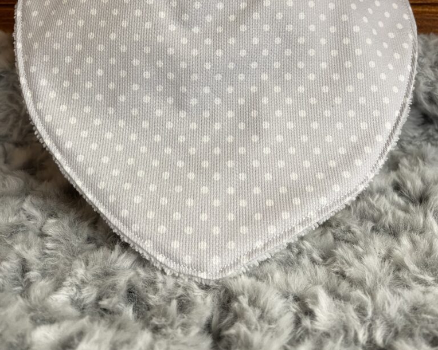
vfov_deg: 41.3
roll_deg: +1.3
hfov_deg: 52.9
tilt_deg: -13.4
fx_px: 441
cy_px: 64
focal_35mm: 34
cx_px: 219
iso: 125
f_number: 1.6
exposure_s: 1/70
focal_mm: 5.1
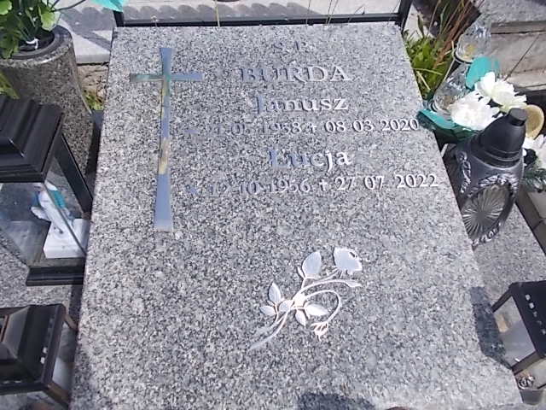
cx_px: 273
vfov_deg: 53.1
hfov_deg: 67.3
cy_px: 205
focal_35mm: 26
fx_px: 410
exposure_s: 1/125
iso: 80
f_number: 8
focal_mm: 4.6
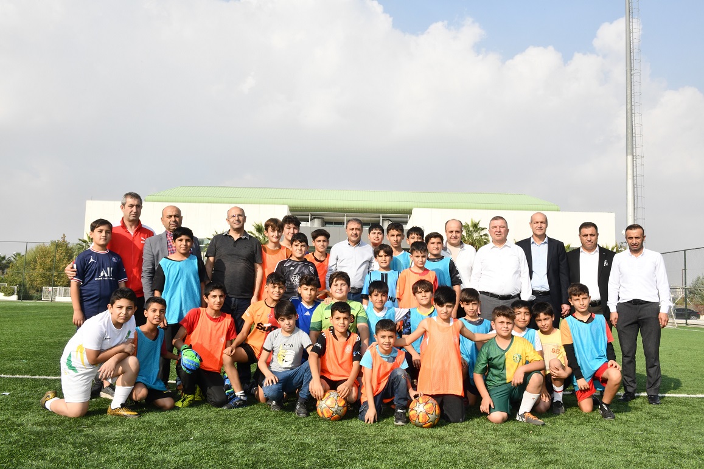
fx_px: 626
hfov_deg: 58.7
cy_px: 234
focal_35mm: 32
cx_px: 352
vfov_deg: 41.1
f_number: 22
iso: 1600
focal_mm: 32
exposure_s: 1/250
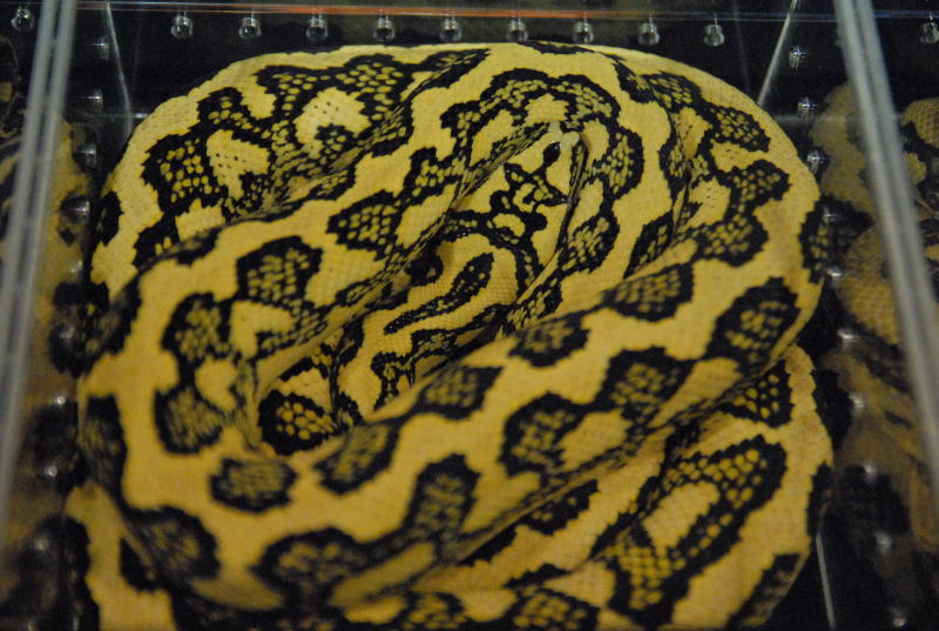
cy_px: 316
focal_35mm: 63
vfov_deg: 21.7
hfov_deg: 31.8
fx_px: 1647
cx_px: 470
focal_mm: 42
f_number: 3.2
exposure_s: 1/500
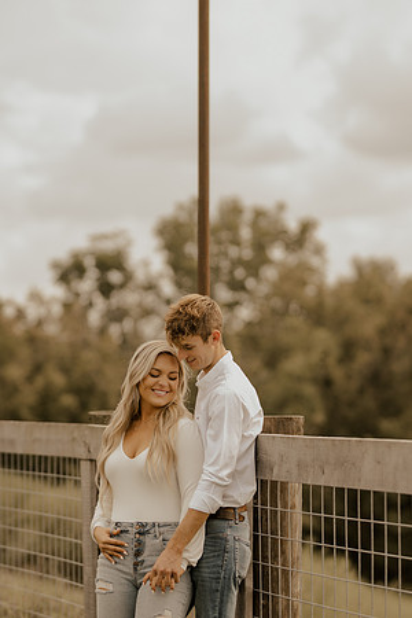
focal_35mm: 127
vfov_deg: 16.1
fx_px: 2180
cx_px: 206
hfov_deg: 10.8
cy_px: 309
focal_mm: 85
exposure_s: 1/1250
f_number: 1.8
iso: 100
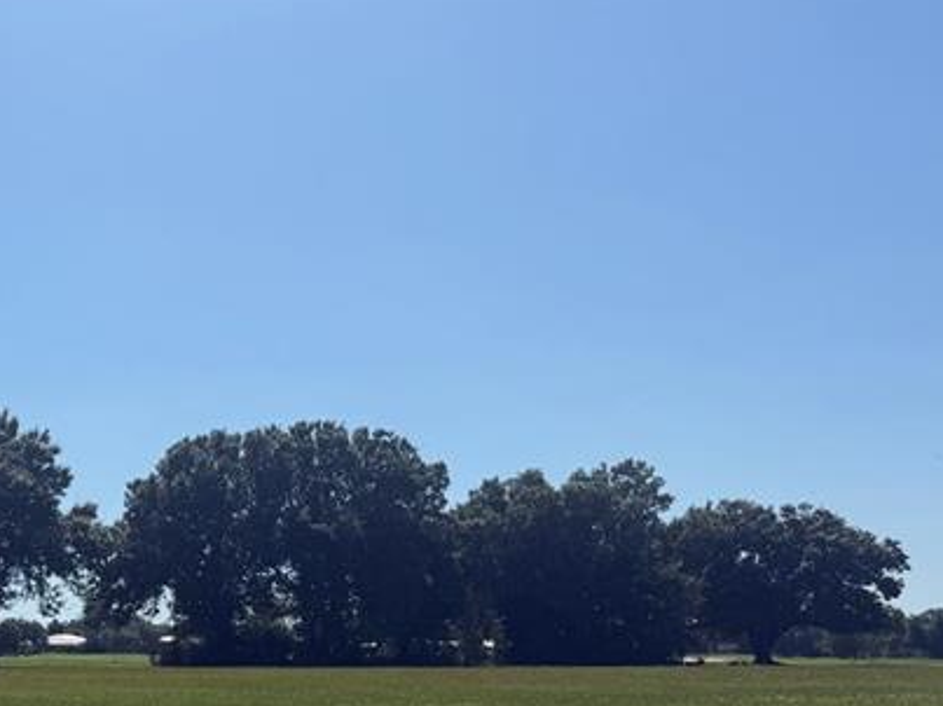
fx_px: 1661
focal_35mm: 61
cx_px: -44
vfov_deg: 23.3
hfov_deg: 29.2
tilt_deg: -1.2
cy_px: 657
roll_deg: -0.5
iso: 80
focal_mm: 6.76
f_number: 1.78
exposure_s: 1/10309
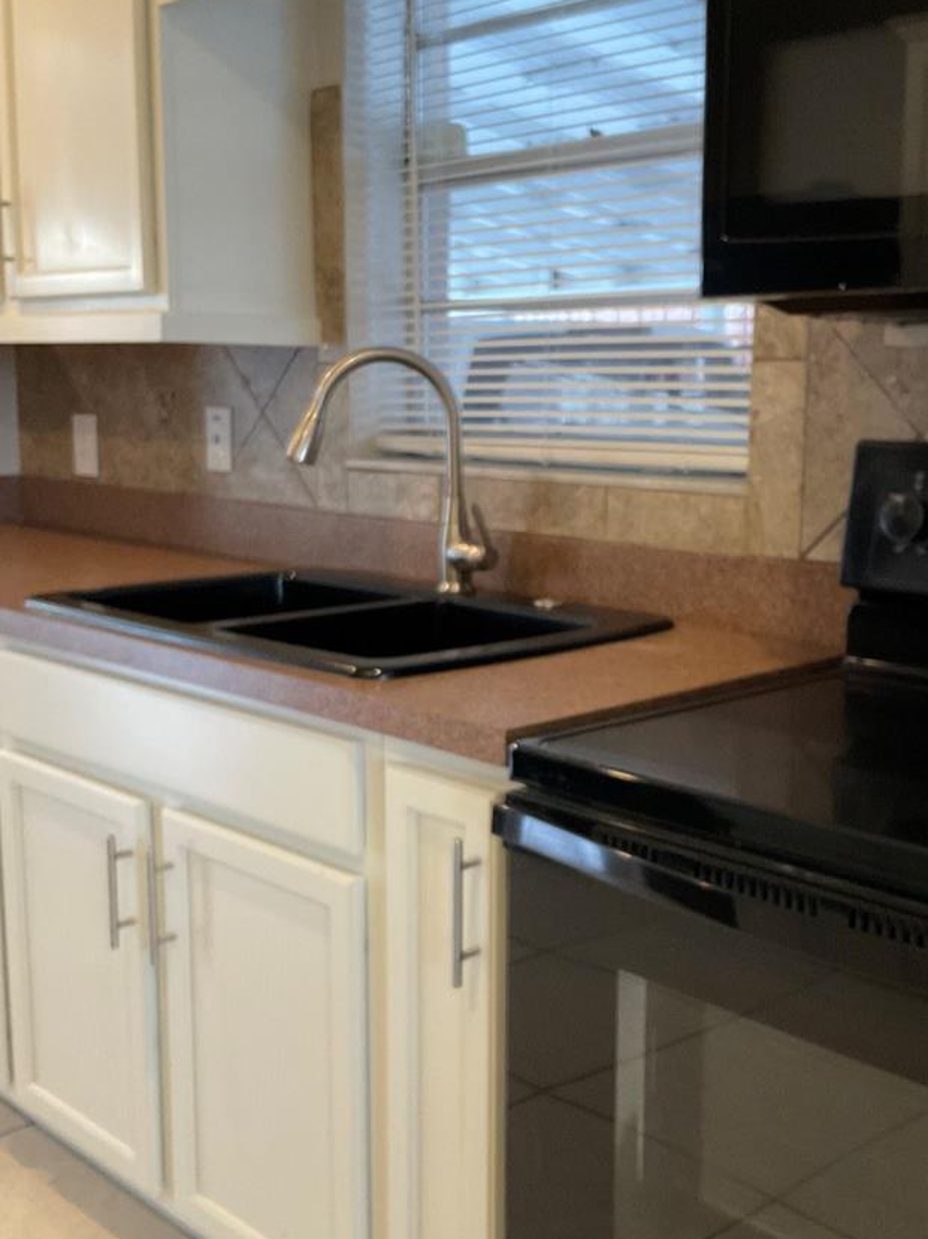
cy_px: 640
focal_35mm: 42
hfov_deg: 34.2
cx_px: 553
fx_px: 1502
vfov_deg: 44.8
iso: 80
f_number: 1.8
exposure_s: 1/60
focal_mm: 3
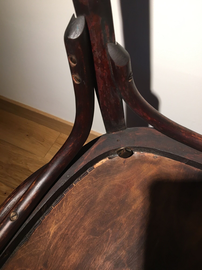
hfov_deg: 48.2
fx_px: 226
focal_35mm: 29
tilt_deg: -56.0
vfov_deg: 61.7
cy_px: 135
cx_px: 101
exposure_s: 1/33
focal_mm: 4.15
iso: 80
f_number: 2.2
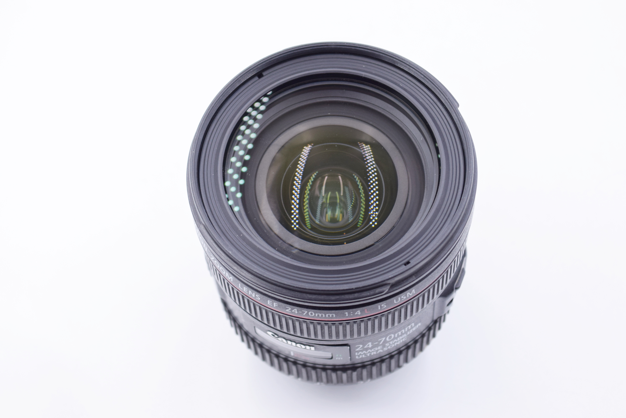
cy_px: 209
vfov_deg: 16.6
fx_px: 1436
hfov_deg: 24.6
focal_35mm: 82
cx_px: 313
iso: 400
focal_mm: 55
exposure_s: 1/125
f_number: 7.1
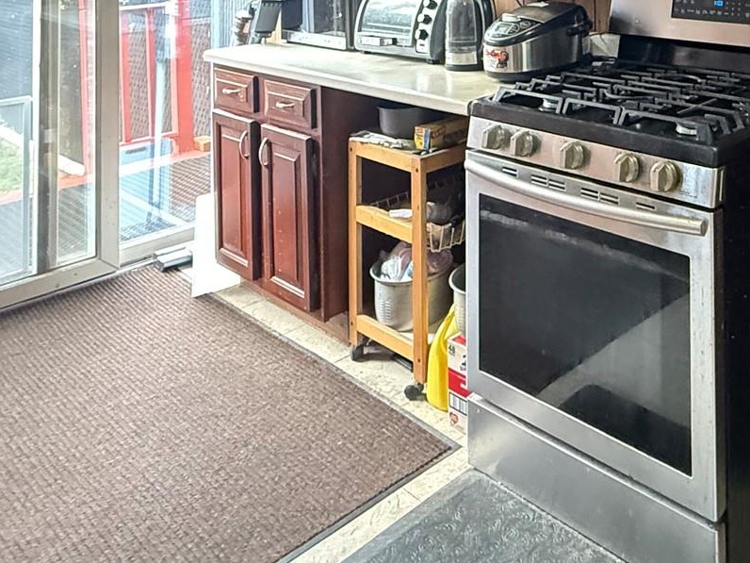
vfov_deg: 32.8
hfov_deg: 45.5
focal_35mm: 36
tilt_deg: +1.9
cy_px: -107
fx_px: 780
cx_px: 703
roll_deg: +0.9
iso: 800
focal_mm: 2.22
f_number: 2.2
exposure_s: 1/60
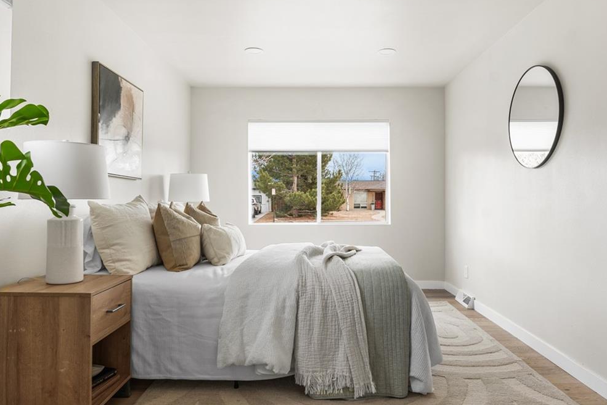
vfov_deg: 49.5
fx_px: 438
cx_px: 325
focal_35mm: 26
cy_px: 202
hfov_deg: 69.3
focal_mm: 16
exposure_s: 1/1.25
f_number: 8
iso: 160
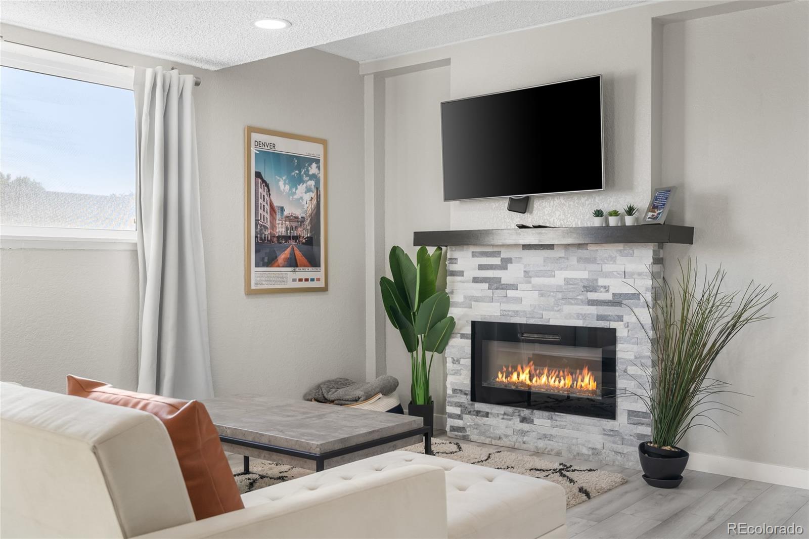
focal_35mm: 35
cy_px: 270
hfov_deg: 54.4
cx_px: 404
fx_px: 786
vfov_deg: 37.8
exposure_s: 1/5
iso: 160
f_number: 8
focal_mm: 35
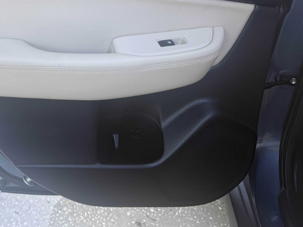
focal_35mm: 43
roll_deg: +0.5
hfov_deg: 40.7
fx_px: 376
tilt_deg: -19.2
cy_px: 29
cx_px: 35
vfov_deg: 32.2
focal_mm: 6.76
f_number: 1.78
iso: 100
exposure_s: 1/121
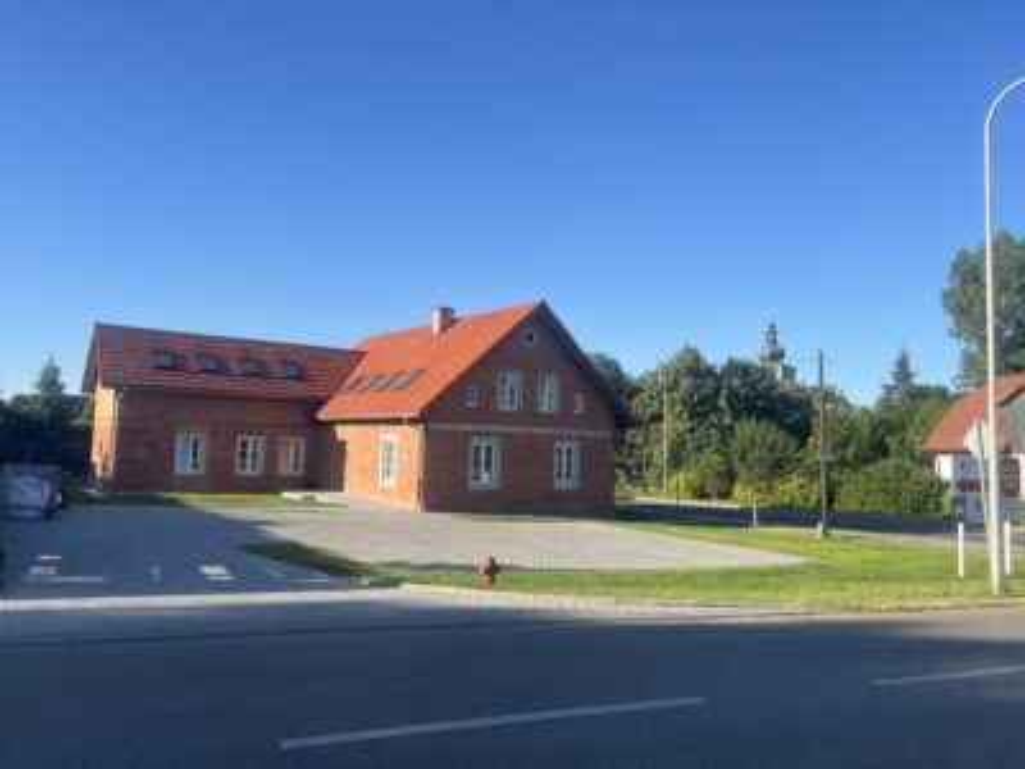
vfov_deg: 53.1
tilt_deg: +4.7
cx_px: 512
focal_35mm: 26
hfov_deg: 67.3
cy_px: 384
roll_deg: -1.1
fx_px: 770
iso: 50
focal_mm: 5.7
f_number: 1.5
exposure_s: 1/2404
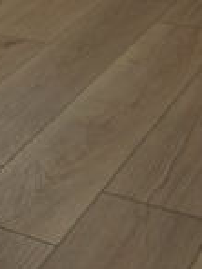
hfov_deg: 13.2
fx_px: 809
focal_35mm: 104
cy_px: -106
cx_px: -126
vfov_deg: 17.4
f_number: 1.8
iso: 50
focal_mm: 5.4
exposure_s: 1/180
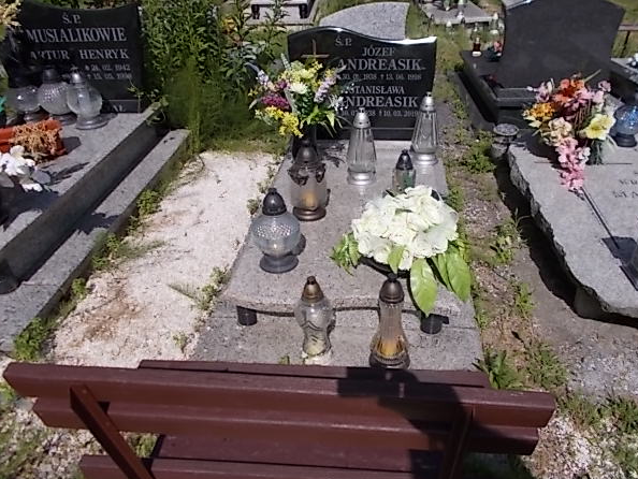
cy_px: 232
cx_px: 343
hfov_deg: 63.3
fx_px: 516
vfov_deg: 49.8
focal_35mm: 28
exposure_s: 1/320
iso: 80
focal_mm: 4.6
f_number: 8
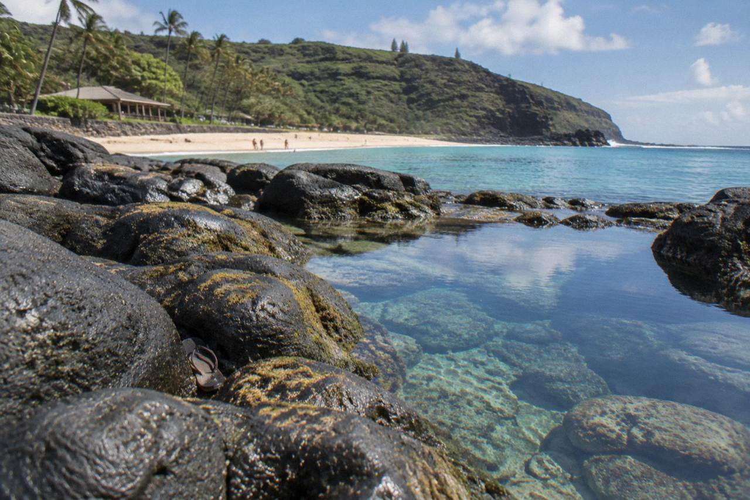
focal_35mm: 35
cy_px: 250
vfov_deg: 37.8
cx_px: 375
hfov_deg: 54.4
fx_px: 729
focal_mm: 35
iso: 400
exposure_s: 1/250
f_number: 11
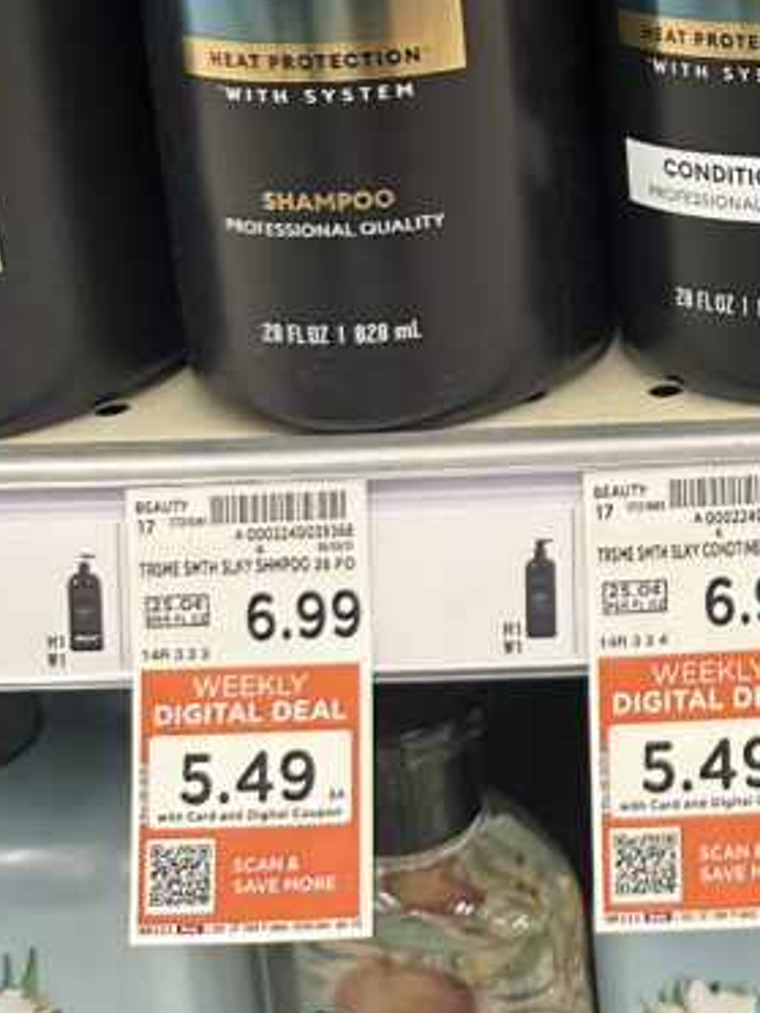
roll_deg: +0.9
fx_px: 1932
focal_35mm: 66
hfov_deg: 20.5
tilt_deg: -16.8
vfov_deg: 27.9
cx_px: 967
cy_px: 44
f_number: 1.78
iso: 200
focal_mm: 6.86
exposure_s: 1/64
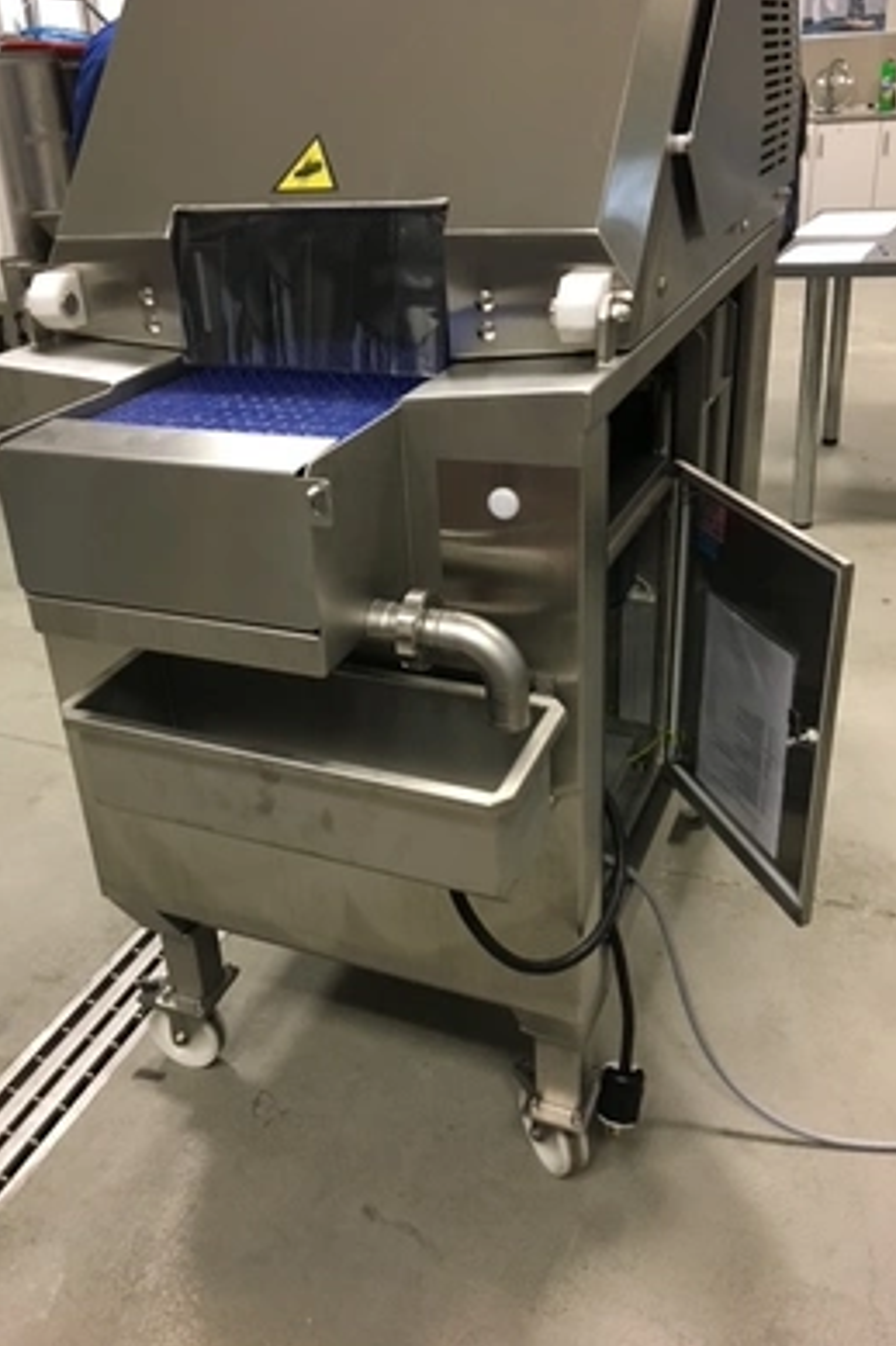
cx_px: 391
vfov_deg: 60.3
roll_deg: +3.9
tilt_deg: -27.7
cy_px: 657
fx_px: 1158
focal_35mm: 31
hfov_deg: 42.2
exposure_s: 1/33
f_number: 2.2
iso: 200
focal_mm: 4.15
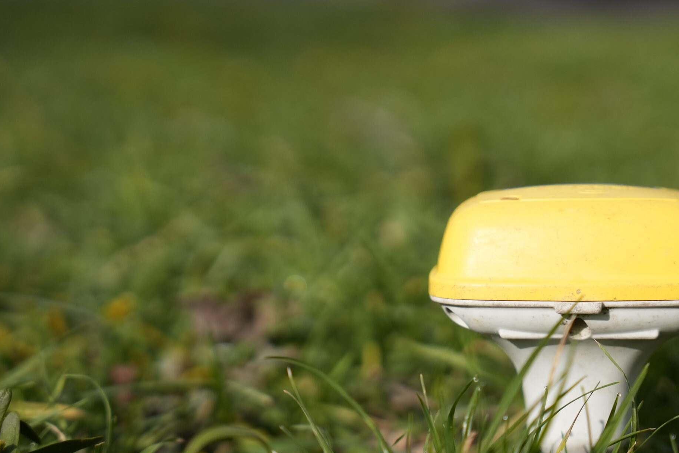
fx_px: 1849
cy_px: 299
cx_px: 407
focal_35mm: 98
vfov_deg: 14.0
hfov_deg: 20.8
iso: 400
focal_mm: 70
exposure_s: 1/8000
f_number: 3.2
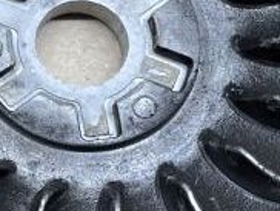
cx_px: -249
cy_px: 243
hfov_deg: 10.7
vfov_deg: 8.6
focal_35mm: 171
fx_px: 1385
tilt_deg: -73.8
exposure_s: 1/100
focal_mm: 4.2
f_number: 1.6
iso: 80
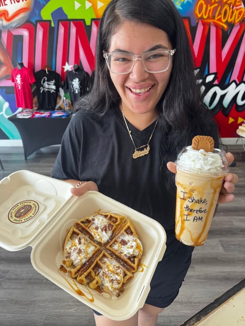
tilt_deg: -24.1
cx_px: 122
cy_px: 163
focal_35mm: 24
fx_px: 226
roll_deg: -0.6
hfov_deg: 56.9
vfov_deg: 71.6
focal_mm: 6.76
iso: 200
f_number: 1.78
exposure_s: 1/120
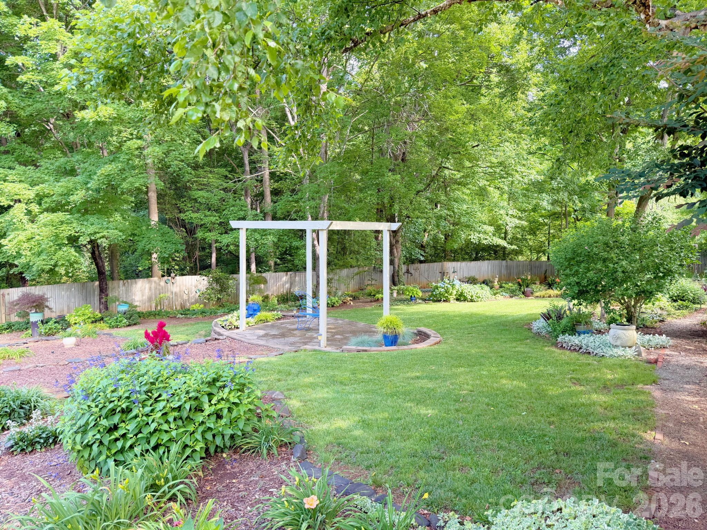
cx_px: 354
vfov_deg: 56.8
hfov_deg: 71.6
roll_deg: -1.4
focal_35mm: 24
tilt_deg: -3.4
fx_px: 490
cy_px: 265
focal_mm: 6.76
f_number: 1.78
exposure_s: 1/136
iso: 64
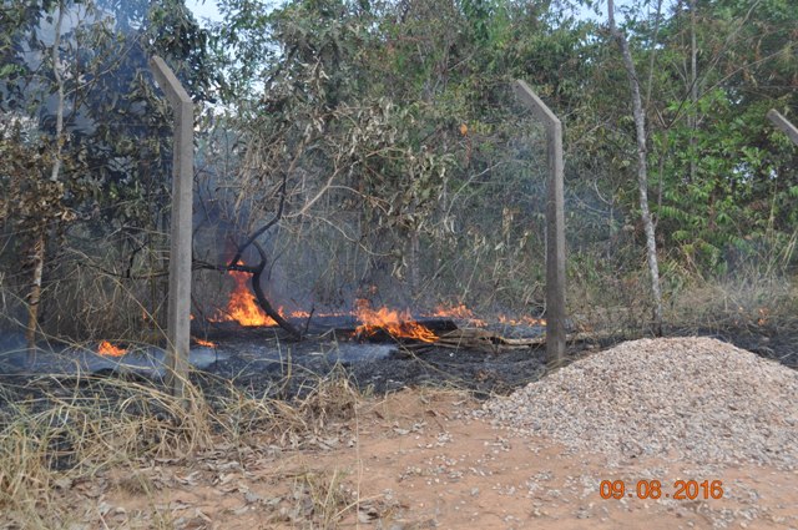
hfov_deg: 45.0
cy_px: 265
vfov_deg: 30.8
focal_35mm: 44
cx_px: 399
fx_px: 963
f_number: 6.7
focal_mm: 29
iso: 200
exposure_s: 1/180
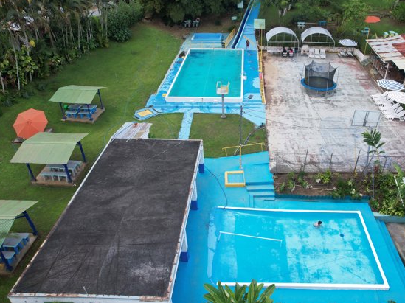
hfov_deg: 64.9
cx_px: 237
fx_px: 316
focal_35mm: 27
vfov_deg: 51.2
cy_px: 132
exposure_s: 1/640
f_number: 2.8
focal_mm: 8.38
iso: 120
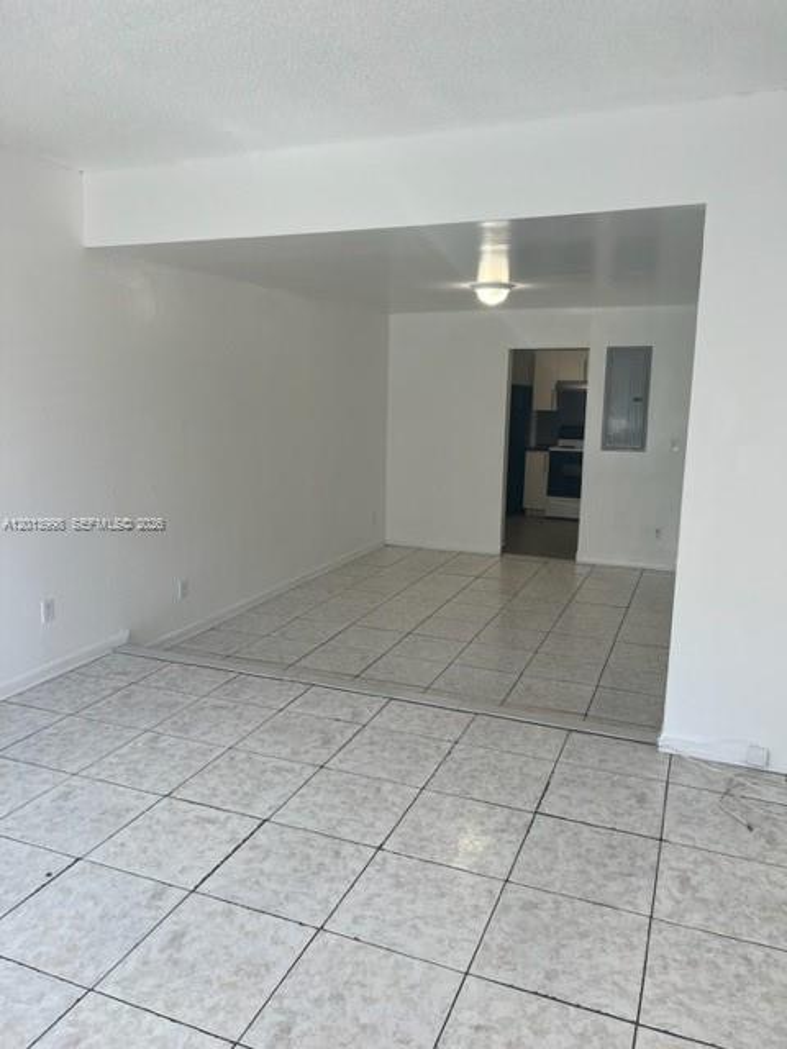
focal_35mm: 26
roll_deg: -0.5
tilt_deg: -9.3
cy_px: 524
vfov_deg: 67.3
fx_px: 788
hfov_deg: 53.1
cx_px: 394
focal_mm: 5.7
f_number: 1.5
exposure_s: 1/163
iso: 64
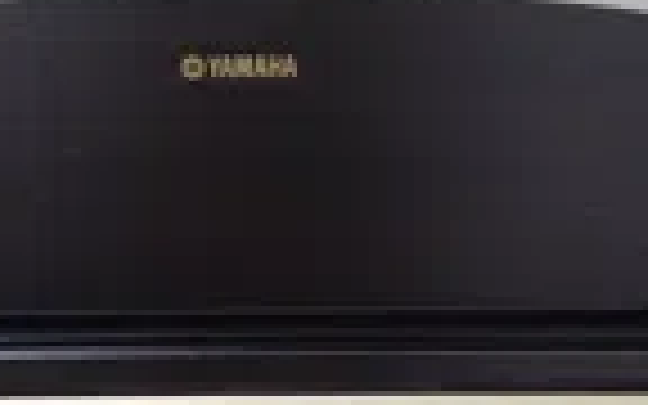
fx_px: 1907
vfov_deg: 10.8
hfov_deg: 19.2
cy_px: 868
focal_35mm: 108
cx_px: 243
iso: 320
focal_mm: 6.4
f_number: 1.8
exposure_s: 1/101
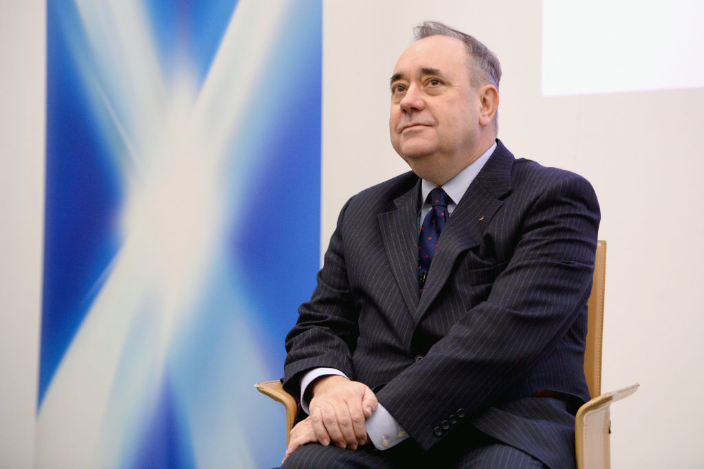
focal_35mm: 116
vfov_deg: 11.8
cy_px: 234
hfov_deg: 17.6
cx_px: 352
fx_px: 2268
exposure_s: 1/250
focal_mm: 116
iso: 4000
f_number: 2.8
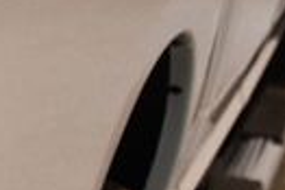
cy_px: 212
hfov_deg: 9.4
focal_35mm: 195
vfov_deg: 7.0
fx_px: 1542
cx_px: -396
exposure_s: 1/125
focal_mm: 27
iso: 1100
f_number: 4
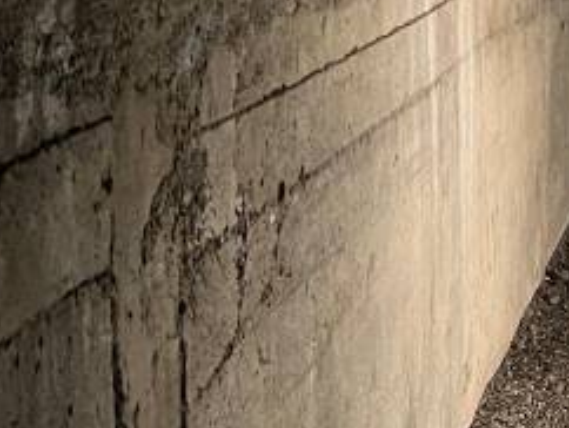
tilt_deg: -4.5
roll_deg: -0.3
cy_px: -40
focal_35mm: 110
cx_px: 903
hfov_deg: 16.1
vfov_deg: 13.2
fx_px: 1810
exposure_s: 1/25
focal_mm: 5.7
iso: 500
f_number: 1.5
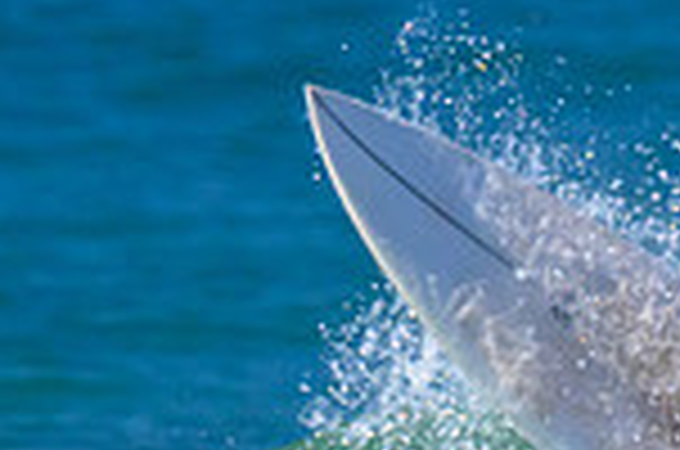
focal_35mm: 3739
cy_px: 507
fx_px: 70476
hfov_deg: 0.6
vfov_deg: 0.4
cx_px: 680
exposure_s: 1/2000
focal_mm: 800
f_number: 11
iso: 4000
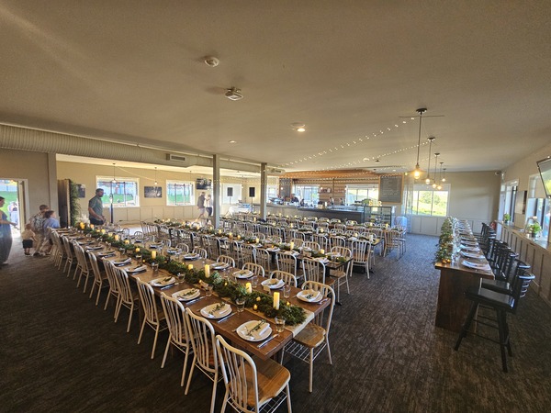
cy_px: 206
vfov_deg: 89.9
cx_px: 276
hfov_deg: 106.2
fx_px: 207
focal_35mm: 13
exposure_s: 1/60
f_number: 2.2
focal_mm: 2.2
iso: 320
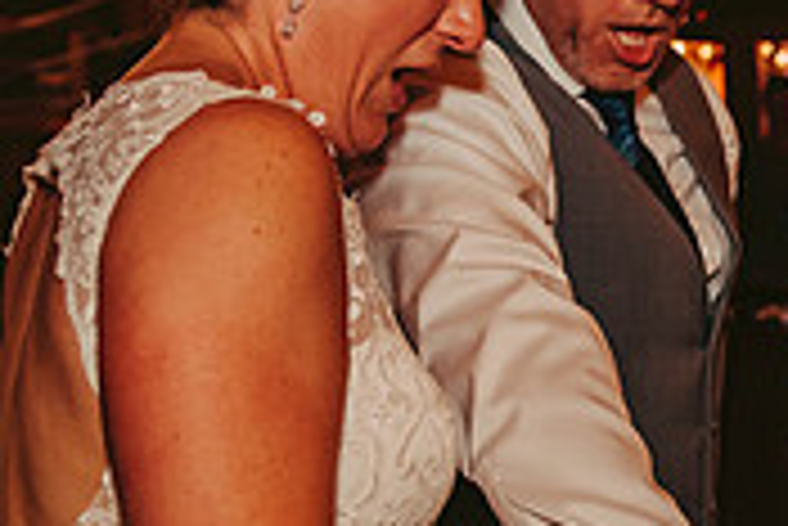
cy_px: 321
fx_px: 2037
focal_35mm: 93
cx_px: 765
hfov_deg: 21.2
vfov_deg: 14.7
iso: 1600
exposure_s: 1/125
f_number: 2.8
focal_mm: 28
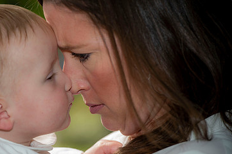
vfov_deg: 4.4
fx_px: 2015
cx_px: 51
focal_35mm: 313
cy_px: 121
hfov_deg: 6.6
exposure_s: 1/250
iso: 50
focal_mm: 195
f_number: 5
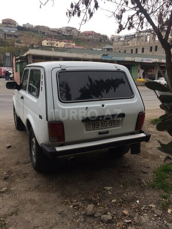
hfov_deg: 48.2
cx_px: 86
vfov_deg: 61.7
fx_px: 192
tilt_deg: -12.8
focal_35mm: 29
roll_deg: +0.4
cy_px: 114
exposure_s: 1/256
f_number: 2.2
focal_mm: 4.15
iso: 32
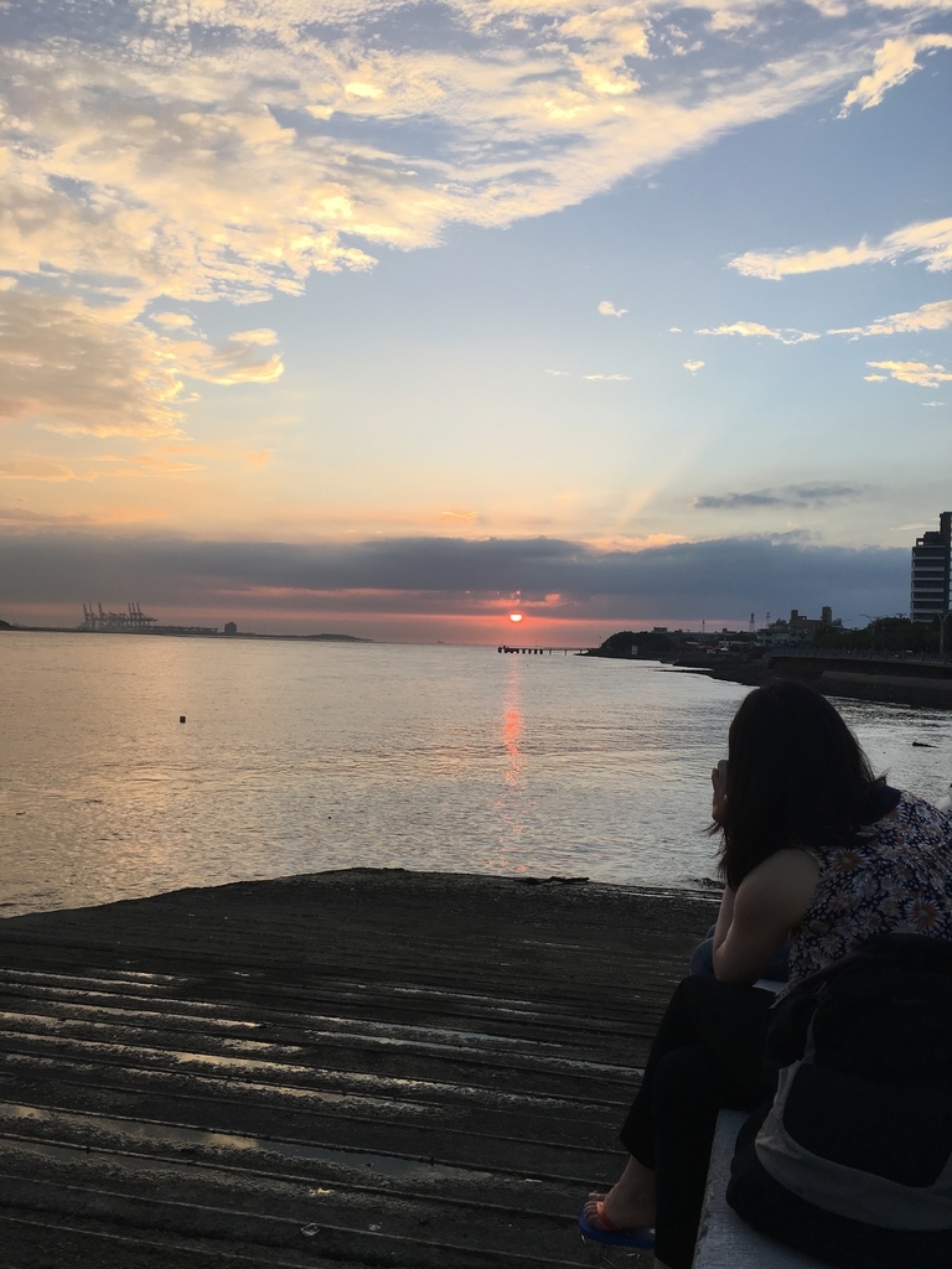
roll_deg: -1.8
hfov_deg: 48.2
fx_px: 1063
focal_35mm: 29
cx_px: 476
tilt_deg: +1.6
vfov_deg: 61.7
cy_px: 634
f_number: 2.2
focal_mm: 4.15
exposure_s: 1/469
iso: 25
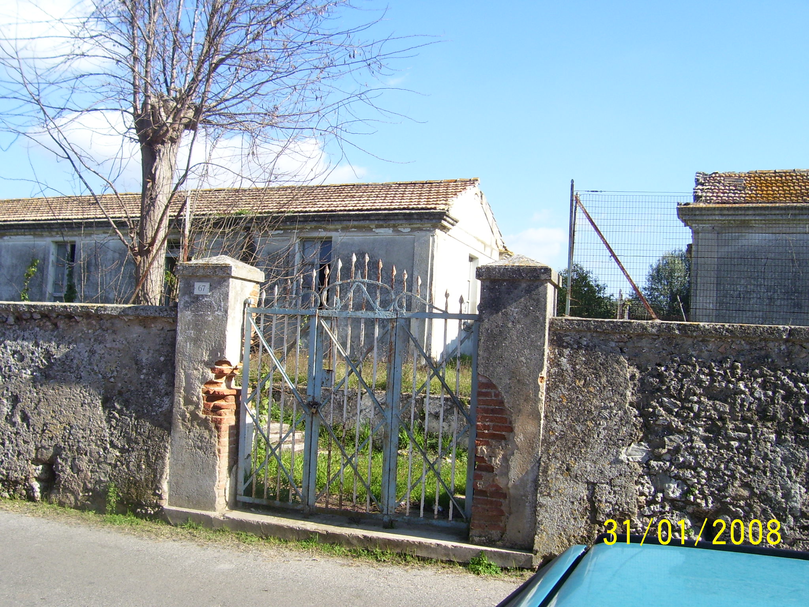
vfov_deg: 41.8
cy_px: 304
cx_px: 404
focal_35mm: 34
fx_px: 795
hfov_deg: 54.0
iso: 80
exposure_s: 1/250
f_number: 4.8
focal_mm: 5.6
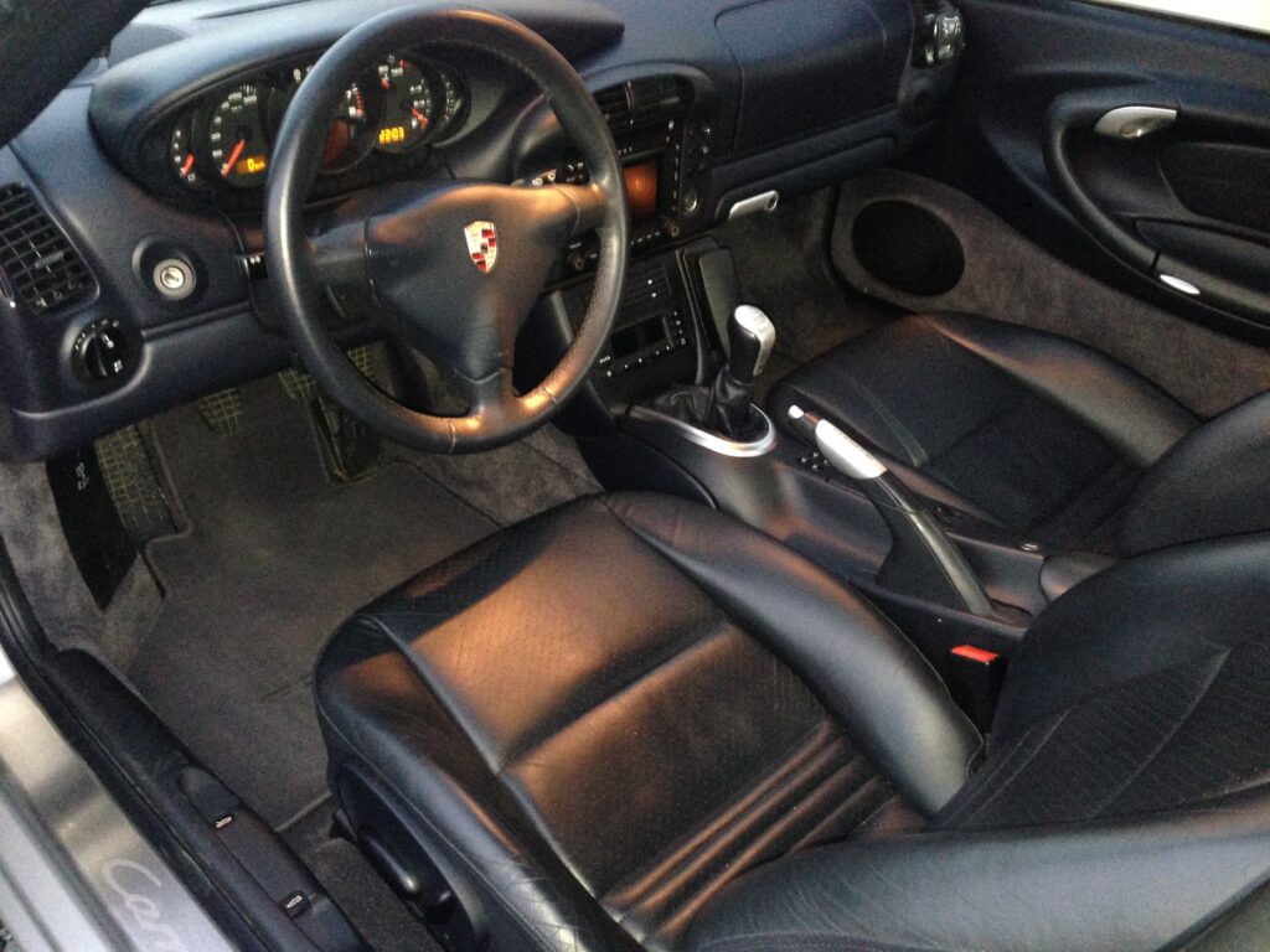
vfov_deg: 42.9
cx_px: 635
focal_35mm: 33
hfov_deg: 55.4
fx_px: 1211
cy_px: 476
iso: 400
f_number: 2.4
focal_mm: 4.12
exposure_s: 1/16
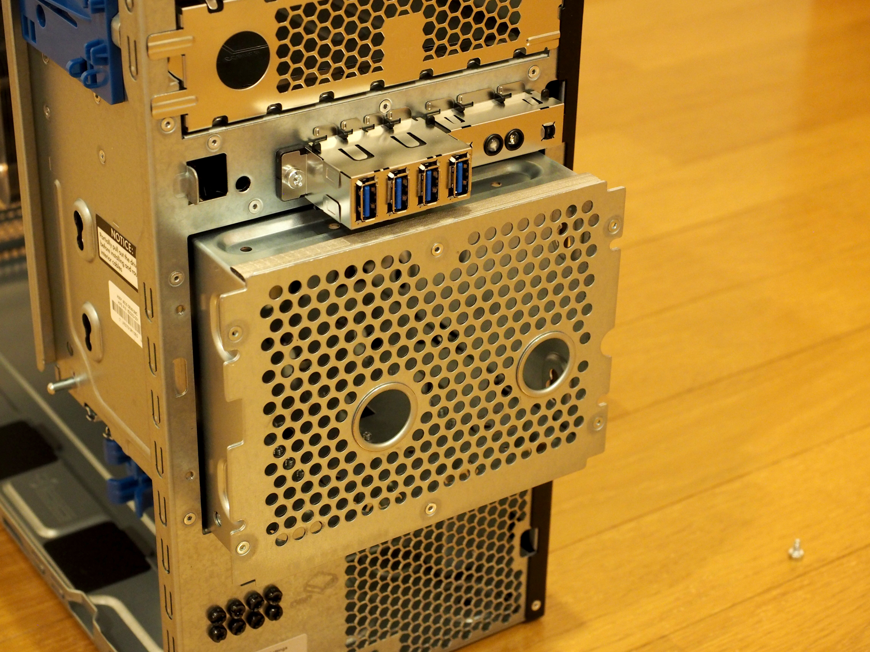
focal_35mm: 70
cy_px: 326
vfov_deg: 21.0
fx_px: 1759
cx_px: 435
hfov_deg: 27.8
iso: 1600
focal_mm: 35
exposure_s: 1/13
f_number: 5.6
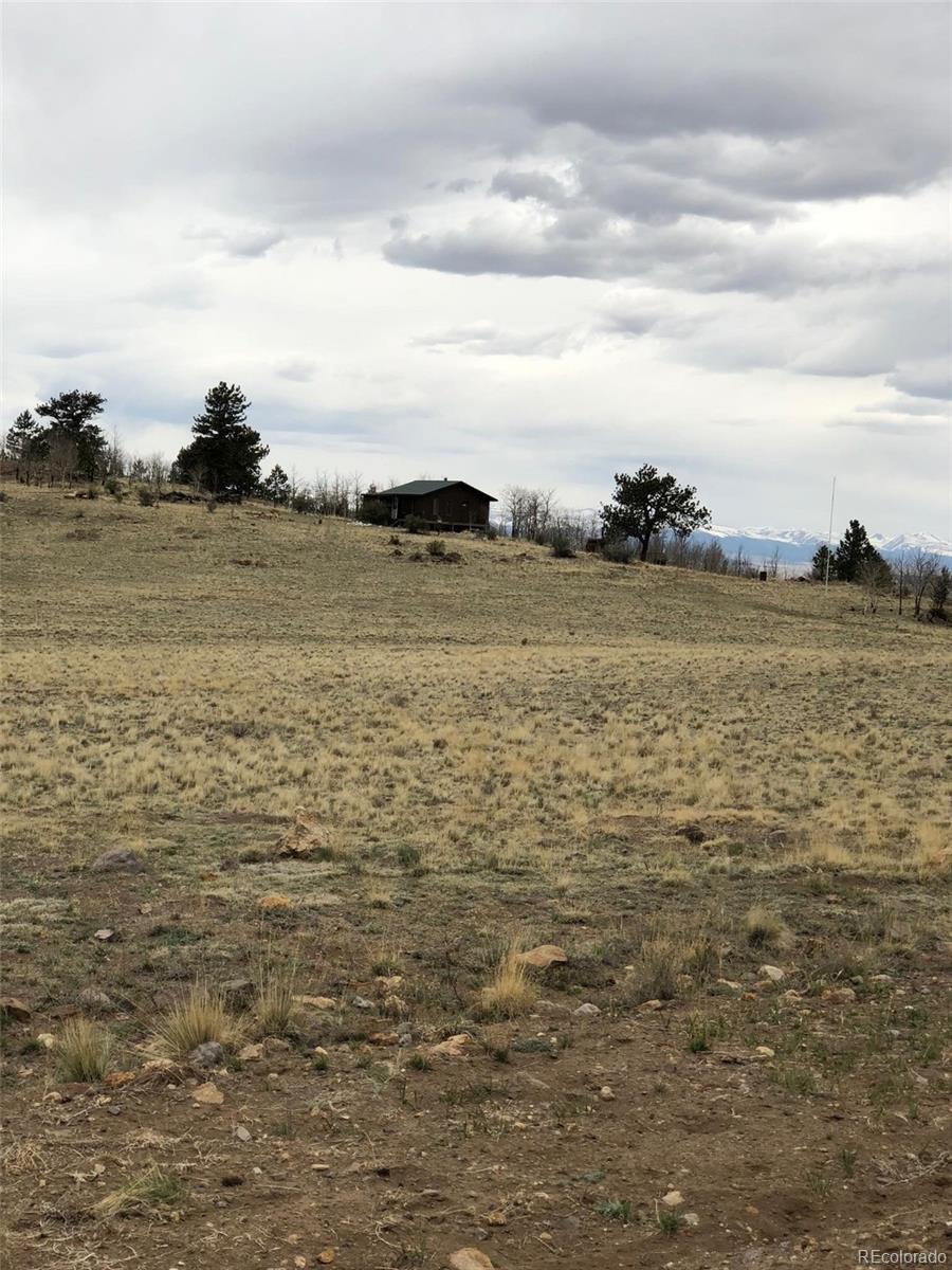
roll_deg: -4.3
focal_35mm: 57
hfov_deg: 25.7
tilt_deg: -5.1
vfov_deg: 33.8
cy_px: 635
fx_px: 2090
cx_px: 476
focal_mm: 6.6
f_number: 2.8
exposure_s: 1/1080
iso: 20
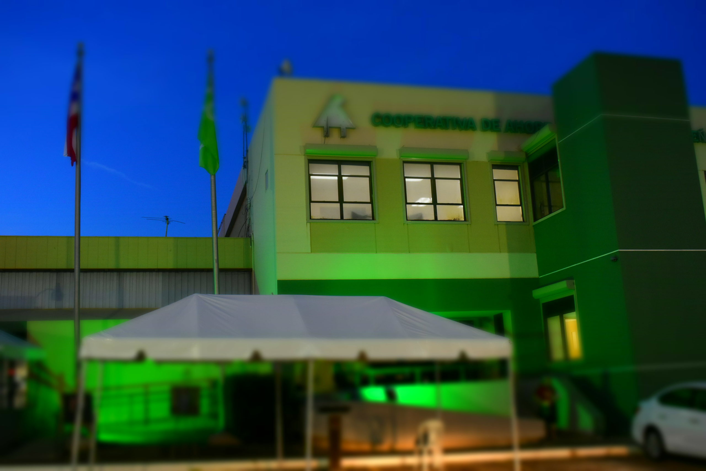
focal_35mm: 36
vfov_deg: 36.9
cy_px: 236
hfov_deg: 53.1
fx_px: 706
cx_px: 353
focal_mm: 24
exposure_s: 1/15
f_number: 6.3
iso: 1250
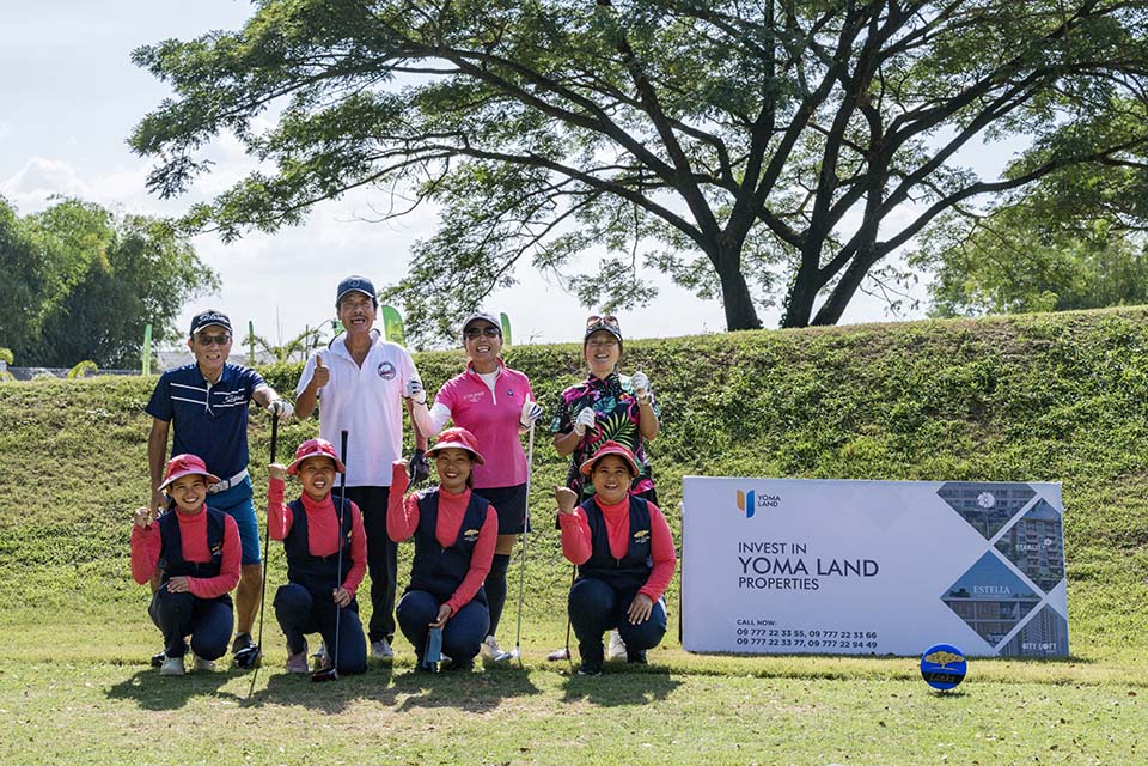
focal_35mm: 70
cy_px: 383
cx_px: 574
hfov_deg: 28.8
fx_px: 2232
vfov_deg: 19.5
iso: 220
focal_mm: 70
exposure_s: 1/800
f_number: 9
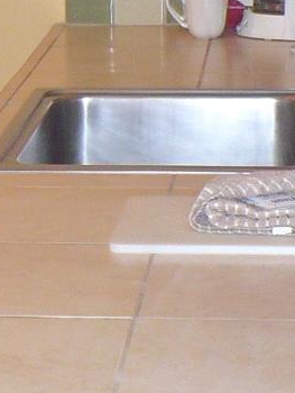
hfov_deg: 8.7
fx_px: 1918
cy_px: 108
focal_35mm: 169
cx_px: -30
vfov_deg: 11.7
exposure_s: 1/30
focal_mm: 6.1
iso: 160
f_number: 2.8
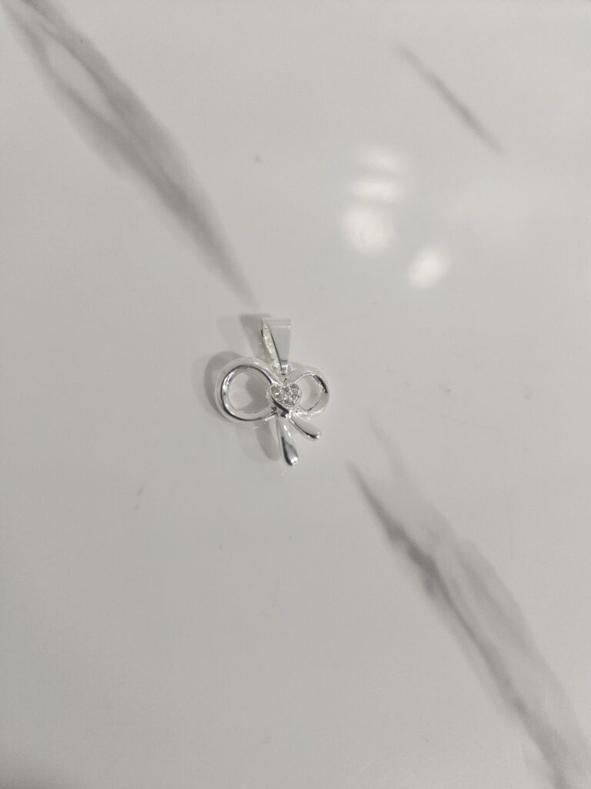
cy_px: 394
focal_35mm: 23
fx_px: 524
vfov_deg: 73.9
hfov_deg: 58.9
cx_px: 296
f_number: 1.8
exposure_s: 1/100
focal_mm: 5.4
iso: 250
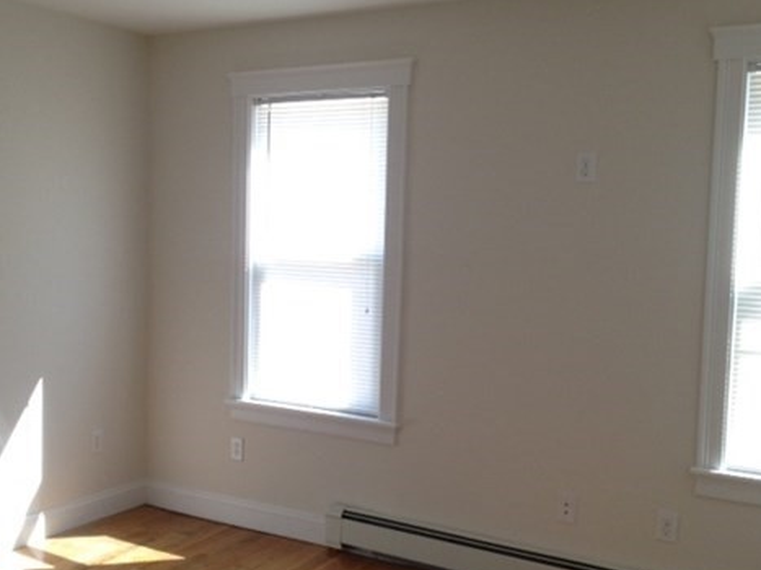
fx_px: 989
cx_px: 332
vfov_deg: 32.2
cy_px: 308
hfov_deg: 42.0
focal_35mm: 45
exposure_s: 1/120
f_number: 2.4
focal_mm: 4.28
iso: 100
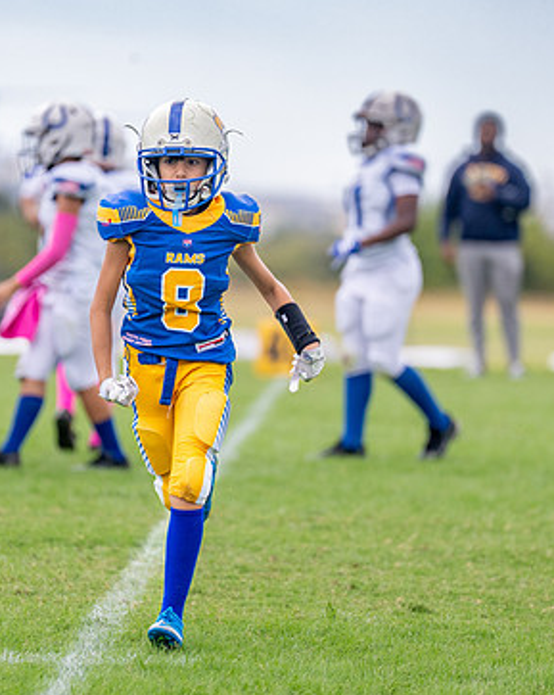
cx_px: 212
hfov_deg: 3.9
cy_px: 300
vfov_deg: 4.9
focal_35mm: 396
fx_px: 8126
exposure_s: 1/1600
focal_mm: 200
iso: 400
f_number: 2.8
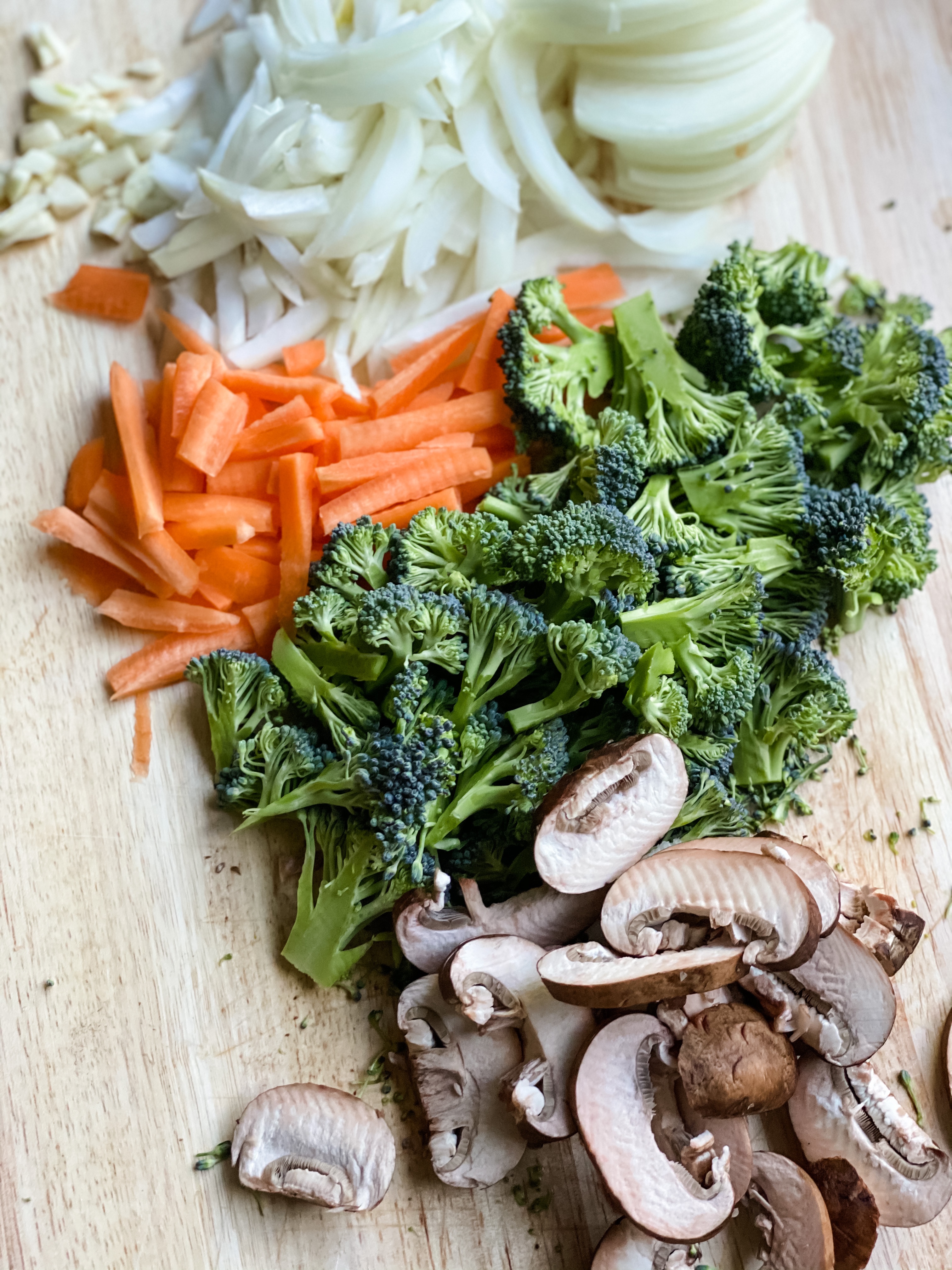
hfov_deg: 28.0
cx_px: 476
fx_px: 1907
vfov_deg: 36.8
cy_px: 635
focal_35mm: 52
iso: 200
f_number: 2
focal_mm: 6
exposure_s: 1/120
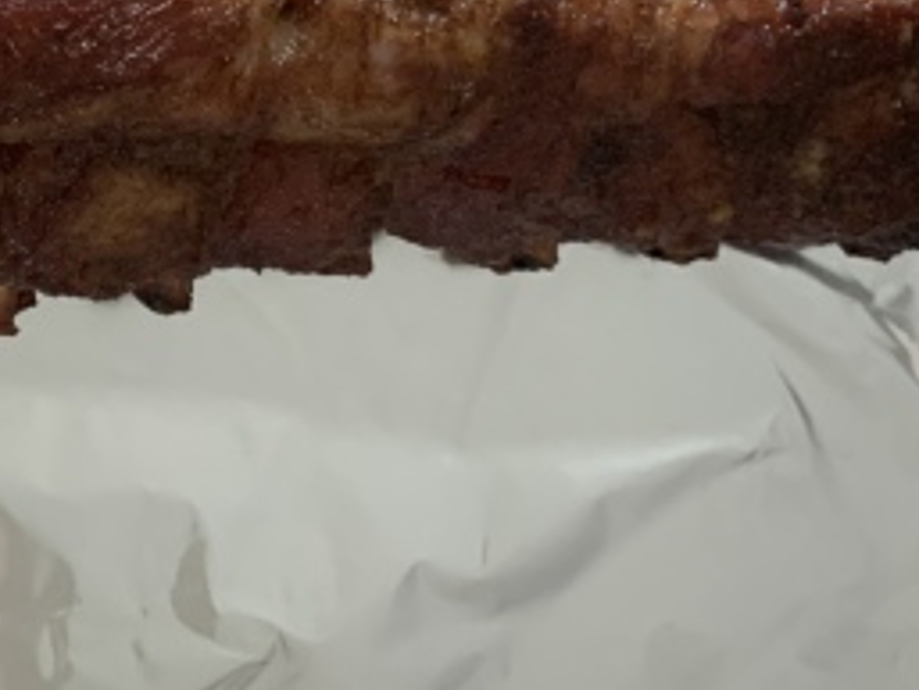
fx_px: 2151
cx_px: -257
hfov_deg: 21.8
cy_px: 4
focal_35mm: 81
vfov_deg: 17.8
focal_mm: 4.25
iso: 400
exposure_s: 1/37
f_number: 1.8
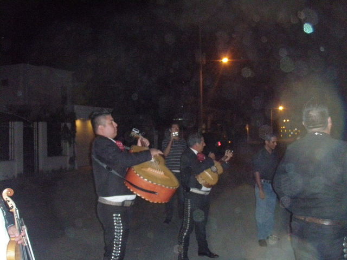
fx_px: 381
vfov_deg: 37.7
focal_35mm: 38
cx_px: 174
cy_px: 130
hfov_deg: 49.0
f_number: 3.5
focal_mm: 6.7
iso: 800
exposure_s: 1/30
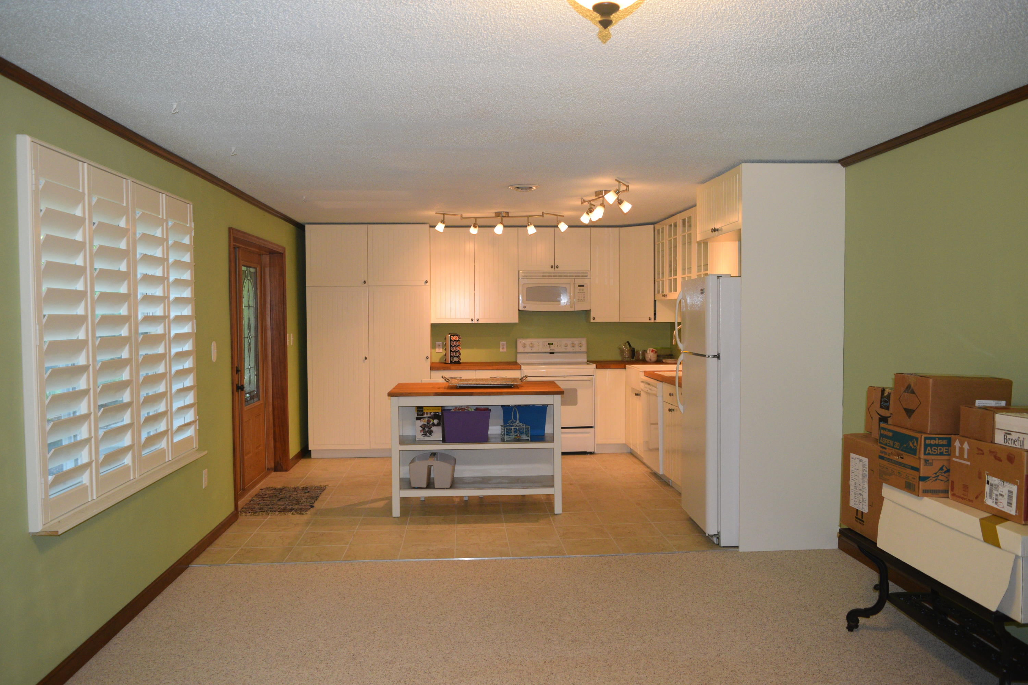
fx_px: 771
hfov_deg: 67.4
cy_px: 342
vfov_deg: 47.9
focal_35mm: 27
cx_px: 514
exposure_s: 1/80
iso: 800
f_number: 4.5
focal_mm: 18
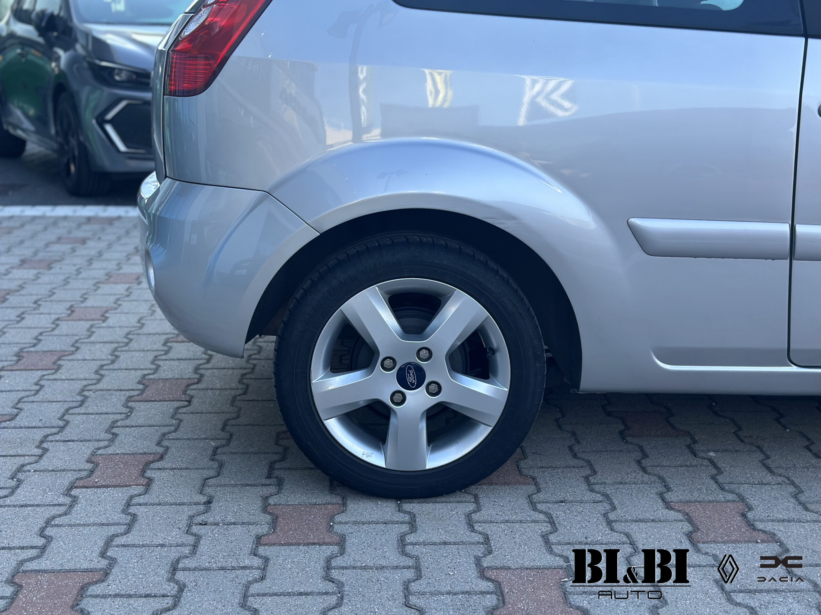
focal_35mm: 48
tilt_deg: -12.9
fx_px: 1138
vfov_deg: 30.3
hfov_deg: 39.7
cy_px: 308
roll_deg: +2.0
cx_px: 410
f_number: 1.78
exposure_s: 1/810
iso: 80
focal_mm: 6.86
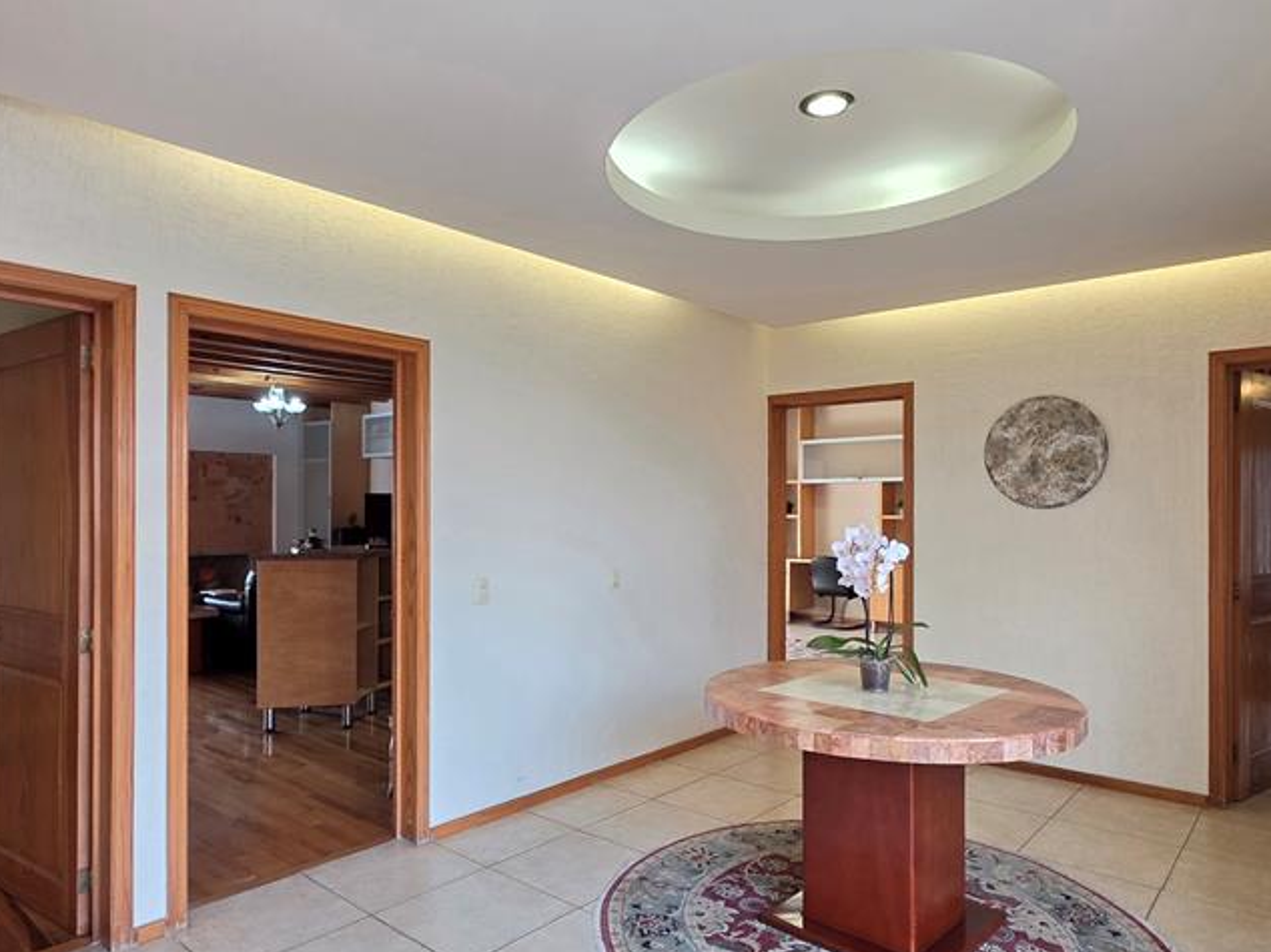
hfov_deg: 79.0
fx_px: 771
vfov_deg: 63.3
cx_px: 629
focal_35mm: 21
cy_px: 508
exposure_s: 1/120
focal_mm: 2.2
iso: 320
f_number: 1.9
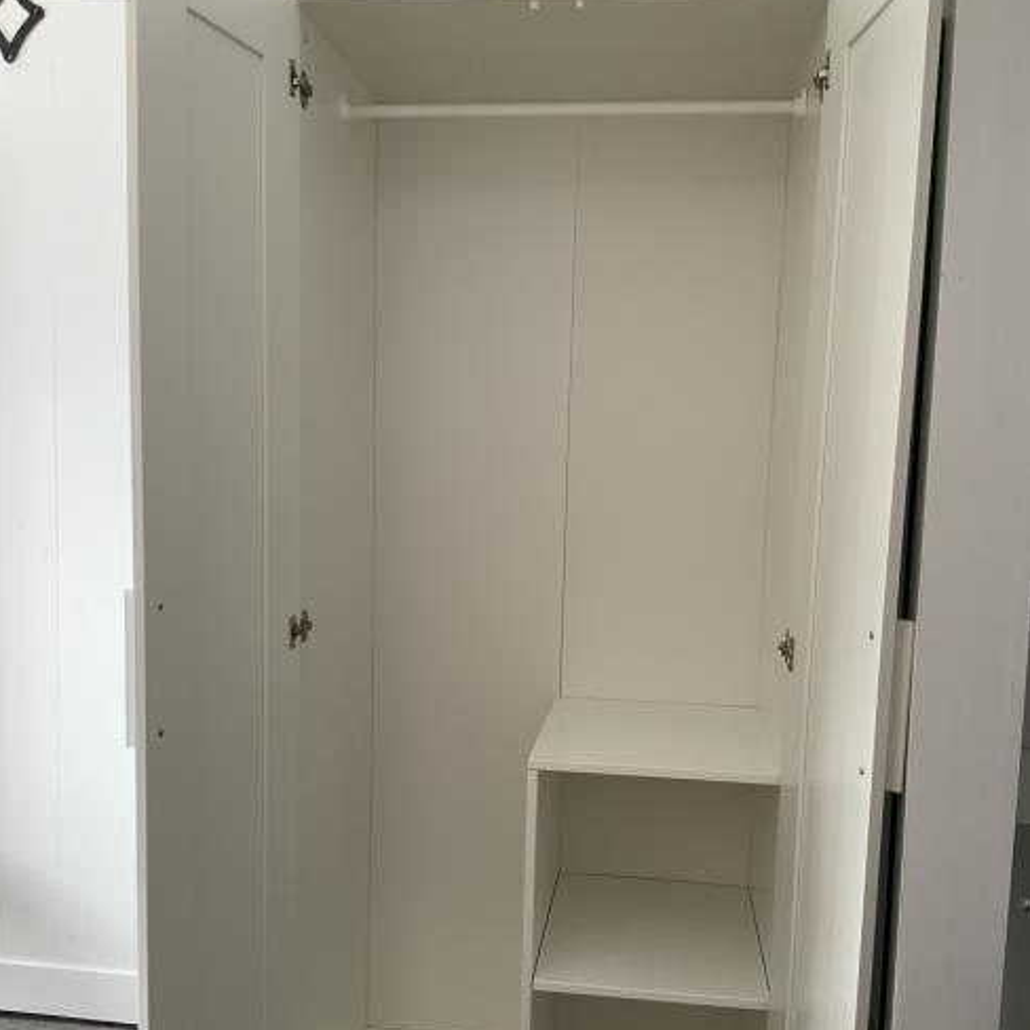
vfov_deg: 47.0
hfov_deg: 47.2
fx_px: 1178
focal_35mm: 35
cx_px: 507
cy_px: 608
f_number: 1.8
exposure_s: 1/60
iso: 64
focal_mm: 3
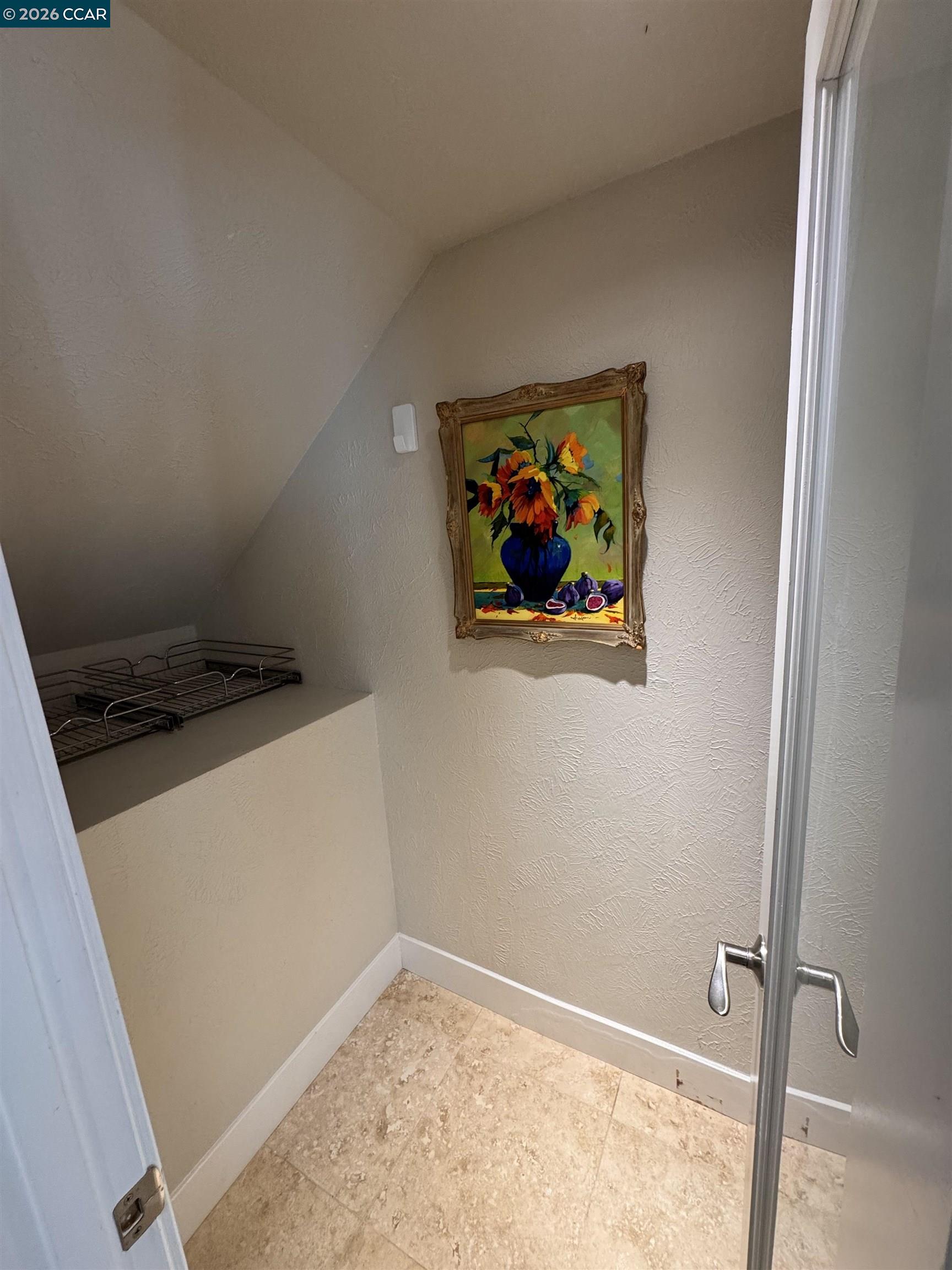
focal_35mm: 14
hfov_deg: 85.7
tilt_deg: -12.2
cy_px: 635
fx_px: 513
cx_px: 476
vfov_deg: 102.1
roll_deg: +4.0
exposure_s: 1/60
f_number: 2.2
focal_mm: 2.22
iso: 200
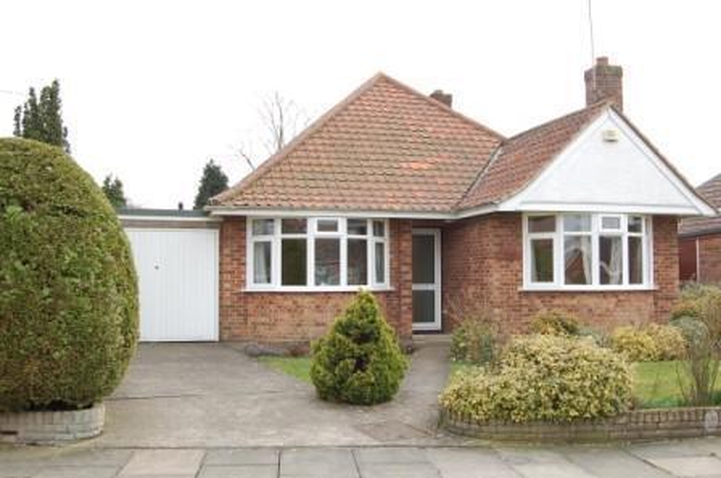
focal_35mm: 36
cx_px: 360
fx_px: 720
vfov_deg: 36.7
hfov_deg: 53.2
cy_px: 239
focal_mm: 24
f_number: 7.1
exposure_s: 1/80
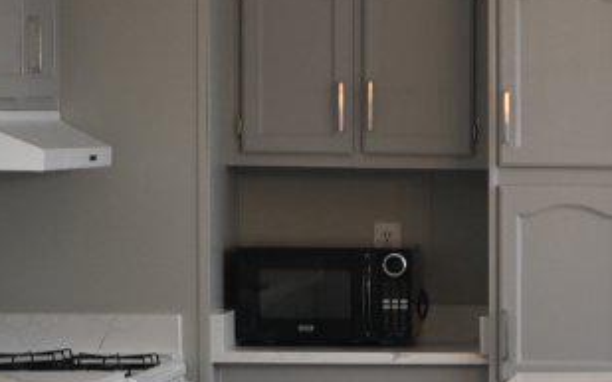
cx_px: 1056
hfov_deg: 9.3
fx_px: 3602
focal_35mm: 216
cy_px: 484
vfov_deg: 6.0
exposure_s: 1/160
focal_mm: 32
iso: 200
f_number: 2.8
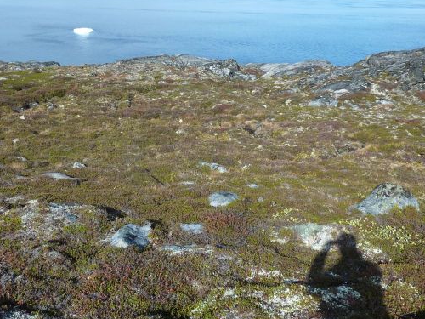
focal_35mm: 40
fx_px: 491
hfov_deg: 46.6
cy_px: 128
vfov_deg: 35.8
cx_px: 175
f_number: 4.5
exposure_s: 1/400
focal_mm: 4.1
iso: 125
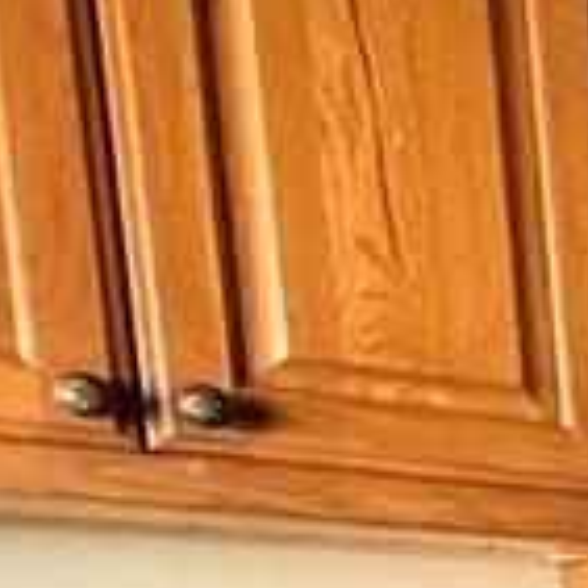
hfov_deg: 11.0
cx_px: 1822
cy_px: 953
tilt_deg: -6.5
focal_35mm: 90
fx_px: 1730
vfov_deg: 16.9
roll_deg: +1.2
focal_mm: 2.22
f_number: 2.2
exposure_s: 1/60
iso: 1000
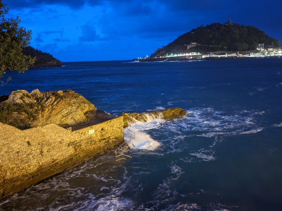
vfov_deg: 38.6
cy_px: 117
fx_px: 301
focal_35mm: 37
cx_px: 141
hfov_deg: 50.1
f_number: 1.85
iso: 8210
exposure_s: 1/14.9
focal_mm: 6.81
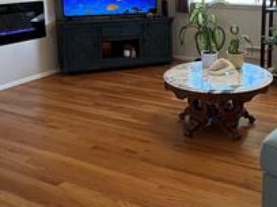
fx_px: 351
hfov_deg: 41.8
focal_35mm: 44
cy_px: 36
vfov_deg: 31.7
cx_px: 206
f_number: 2.2
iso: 125
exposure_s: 1/120
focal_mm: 2.22
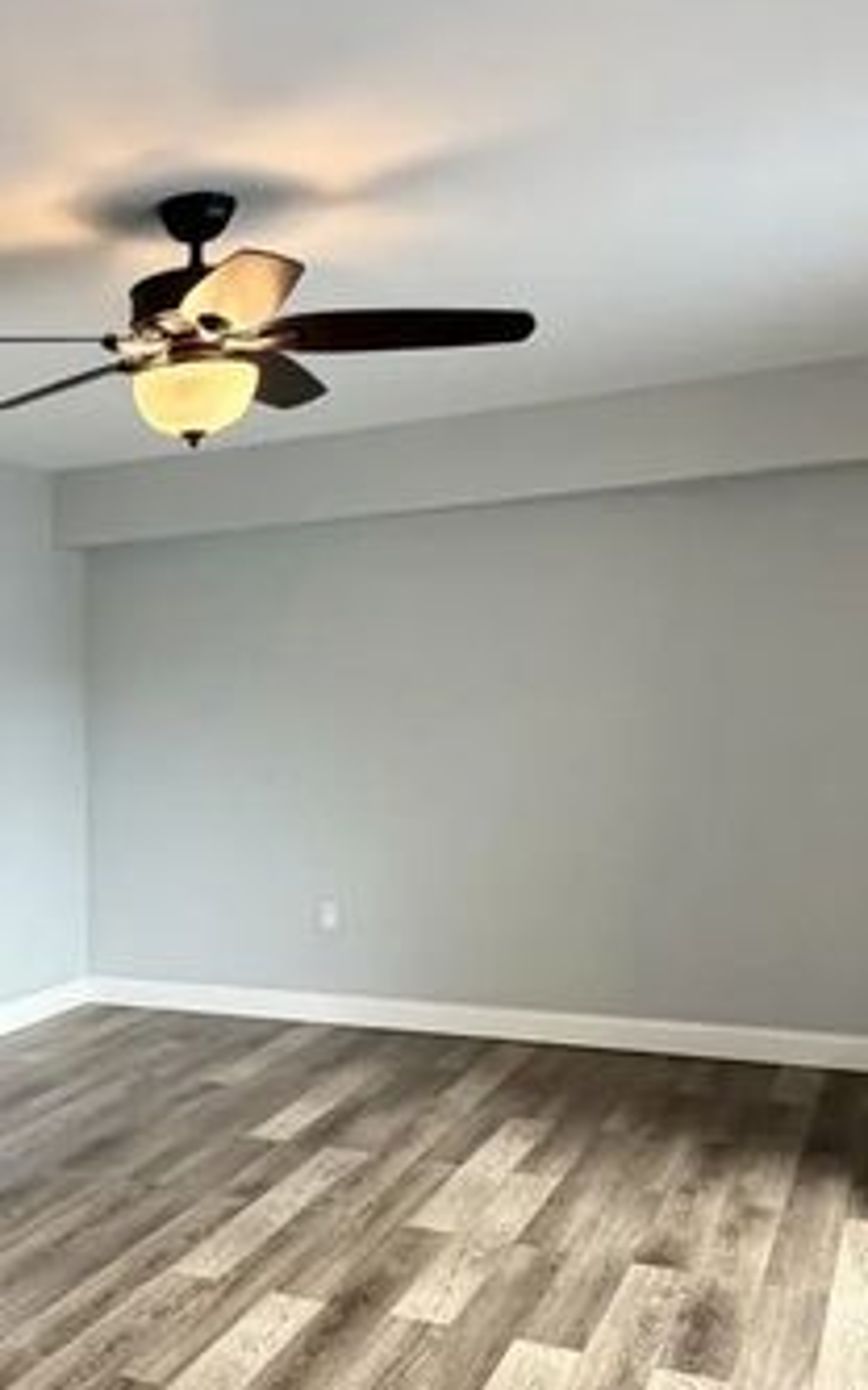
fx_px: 1439
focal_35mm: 38
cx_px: -67
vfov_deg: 48.4
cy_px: 1129
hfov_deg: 30.4
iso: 320
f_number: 2.2
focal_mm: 2.22
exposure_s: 1/120
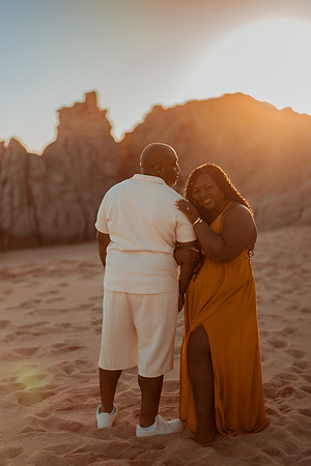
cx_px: 156
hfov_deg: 23.4
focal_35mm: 58
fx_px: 752
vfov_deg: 34.5
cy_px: 233
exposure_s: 1/4000
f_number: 1.4
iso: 100
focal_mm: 58
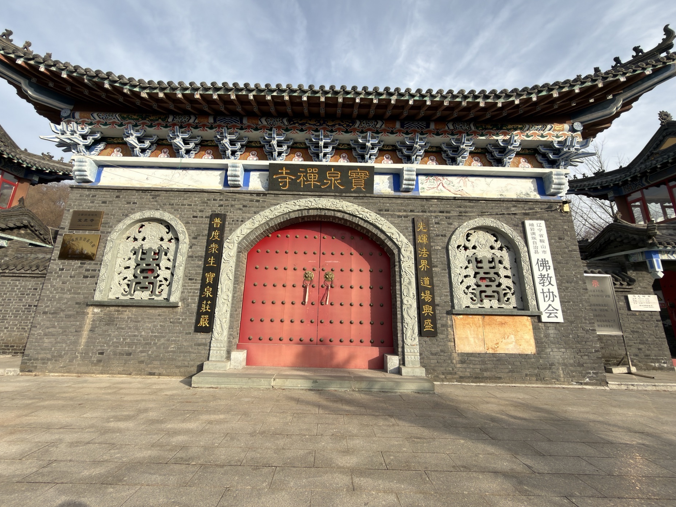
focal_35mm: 15
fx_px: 293
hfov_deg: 98.1
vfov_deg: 81.6
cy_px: 236
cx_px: 328
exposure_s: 1/520
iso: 16
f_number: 2.2
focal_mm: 2.22
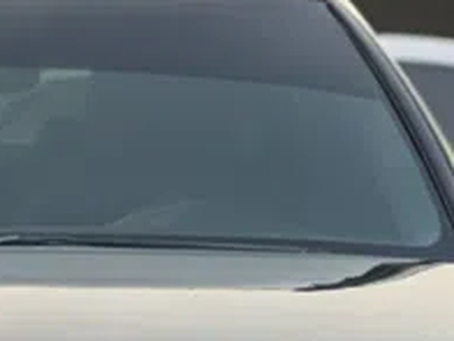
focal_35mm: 403
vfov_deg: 3.7
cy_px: 640
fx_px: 5285
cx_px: -63
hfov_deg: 4.9
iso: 125
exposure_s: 1/121
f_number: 2.8
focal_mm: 9
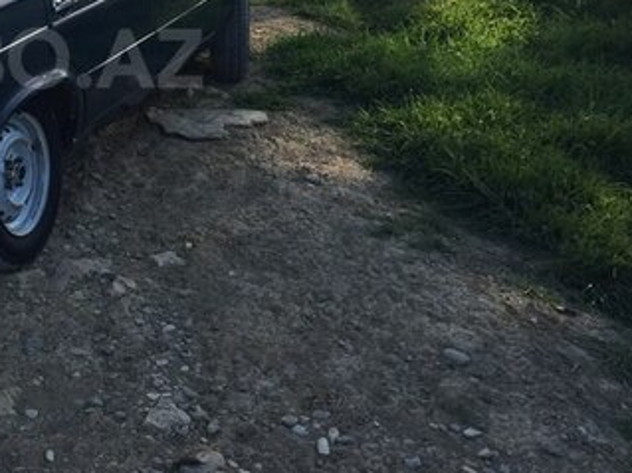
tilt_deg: -15.1
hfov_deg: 30.0
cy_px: 58
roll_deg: +0.3
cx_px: 0
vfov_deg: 23.8
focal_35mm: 60
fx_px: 1095
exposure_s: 1/920
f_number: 2.2
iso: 32
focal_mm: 4.15
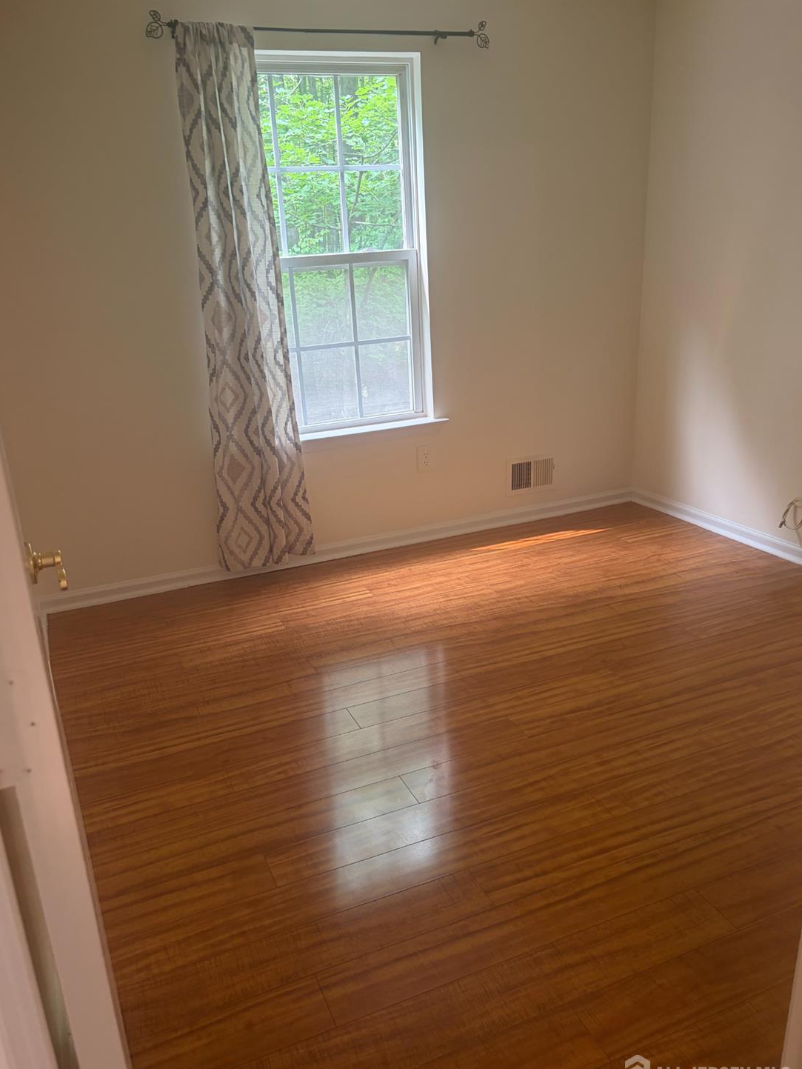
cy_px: 554
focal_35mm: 27
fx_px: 834
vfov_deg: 65.3
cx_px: 391
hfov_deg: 51.4
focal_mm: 5.96
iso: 125
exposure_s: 1/60
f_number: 1.6
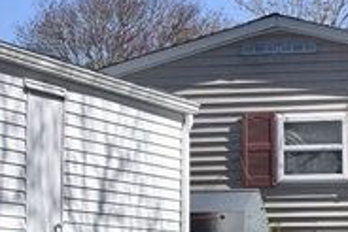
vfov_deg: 8.2
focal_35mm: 167
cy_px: 257
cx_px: 376
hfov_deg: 12.1
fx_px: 1616
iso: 180
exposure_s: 1/500
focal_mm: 20
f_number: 8
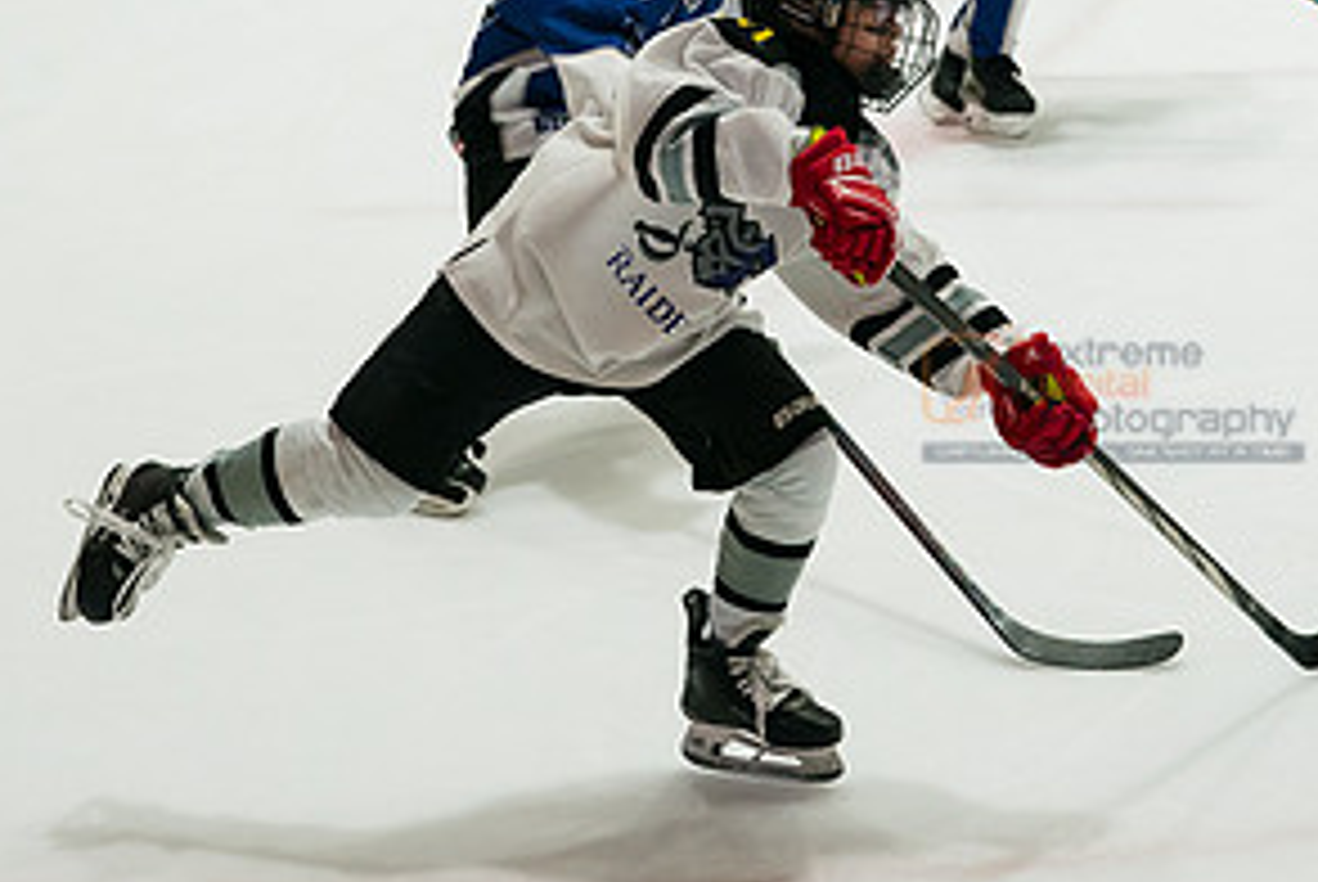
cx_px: 599
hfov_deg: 17.6
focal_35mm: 116
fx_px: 4251
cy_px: 318
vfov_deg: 11.8
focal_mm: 42
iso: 3200
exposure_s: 1/1250
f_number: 2.8
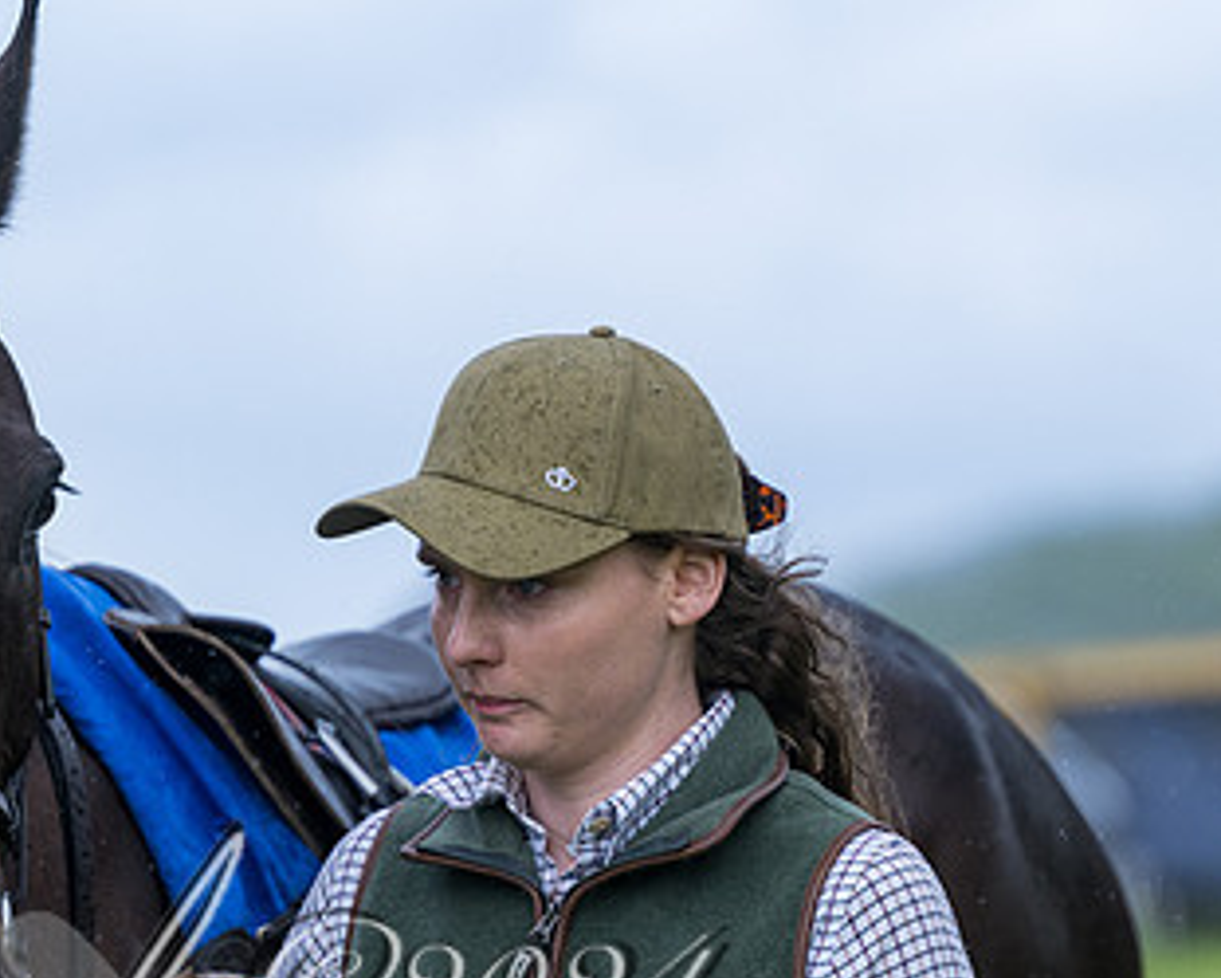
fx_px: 15905
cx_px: 648
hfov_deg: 4.4
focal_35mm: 440
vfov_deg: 3.5
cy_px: 765
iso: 400
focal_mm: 190
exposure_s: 1/2000
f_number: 4
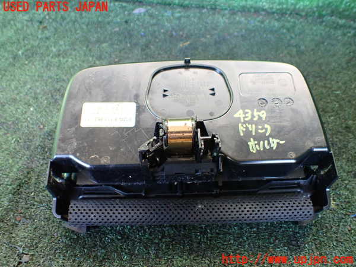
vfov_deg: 46.8
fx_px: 309
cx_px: 178
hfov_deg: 60.0
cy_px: 134
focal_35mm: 30
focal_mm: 5.4
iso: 640
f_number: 2.3
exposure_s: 1/125
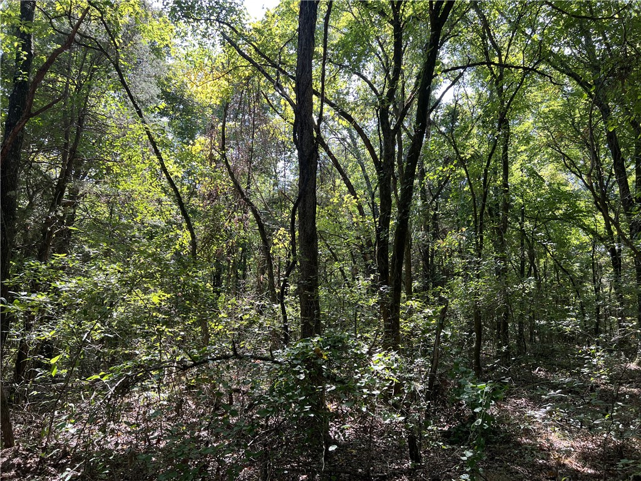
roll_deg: -3.0
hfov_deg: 67.3
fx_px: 481
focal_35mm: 26
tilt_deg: +11.1
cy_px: 240
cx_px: 320
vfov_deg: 53.1
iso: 40
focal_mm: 5.7
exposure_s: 1/241
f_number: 1.5
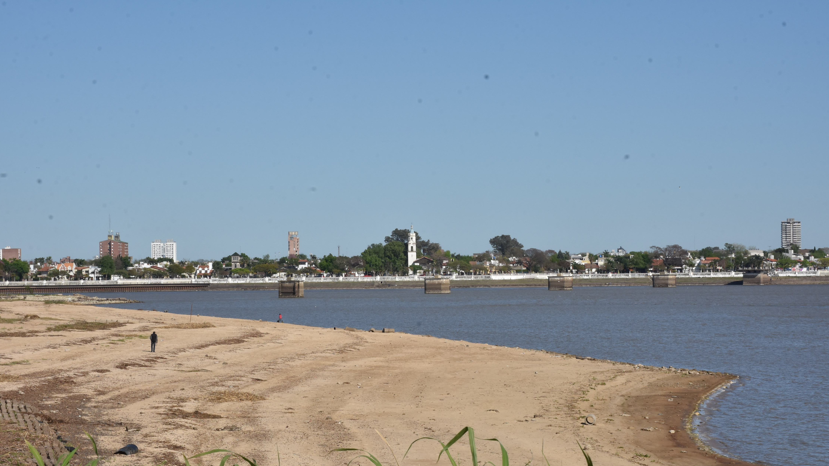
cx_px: 413
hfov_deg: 22.5
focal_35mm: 95
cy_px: 268
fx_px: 2088
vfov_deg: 12.7
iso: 320
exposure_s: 1/320
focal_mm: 60
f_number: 22
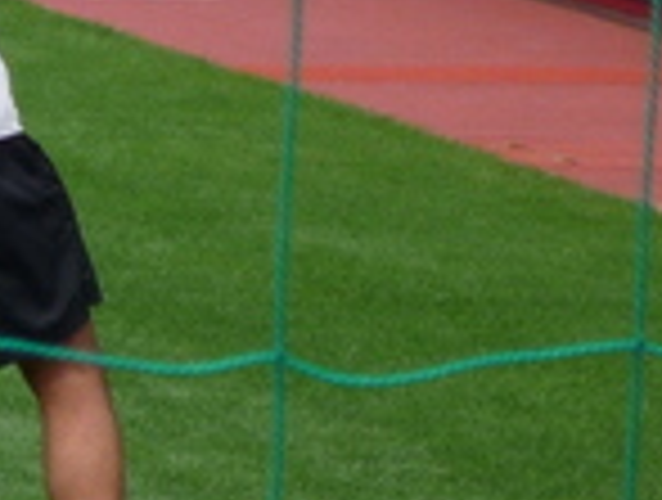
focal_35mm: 513
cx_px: -104
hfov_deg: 3.8
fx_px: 9835
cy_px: 124
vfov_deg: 2.9
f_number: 5.6
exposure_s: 1/320
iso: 100
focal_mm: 17.6
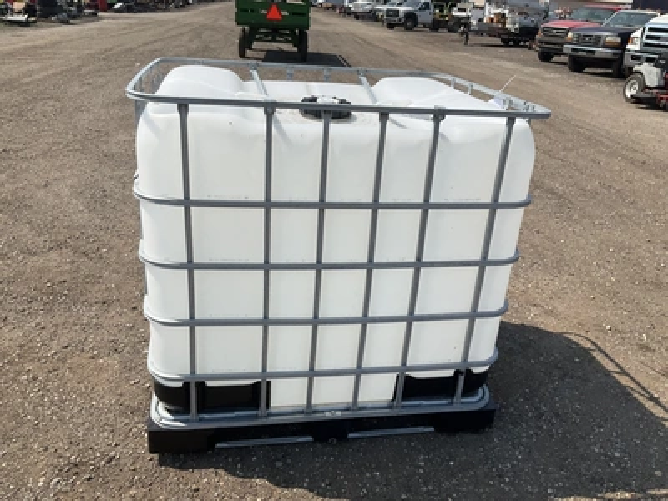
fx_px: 560
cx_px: 334
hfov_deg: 61.7
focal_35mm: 29
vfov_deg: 48.2
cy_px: 250
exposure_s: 1/2538
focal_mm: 3
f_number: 1.8
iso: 25
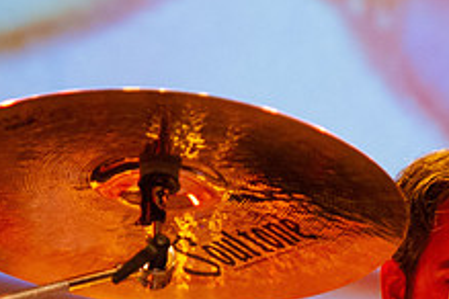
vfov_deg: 2.0
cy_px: 340
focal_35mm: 688
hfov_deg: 3.0
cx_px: 422
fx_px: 8580
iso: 8000
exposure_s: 1/125
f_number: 7.1
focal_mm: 260
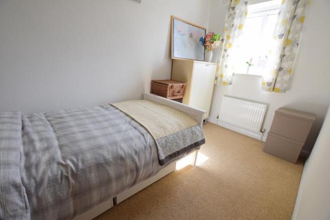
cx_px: 165
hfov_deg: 100.4
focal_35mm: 15
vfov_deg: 77.3
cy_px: 110
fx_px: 137
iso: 400
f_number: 5
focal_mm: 10
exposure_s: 1/100
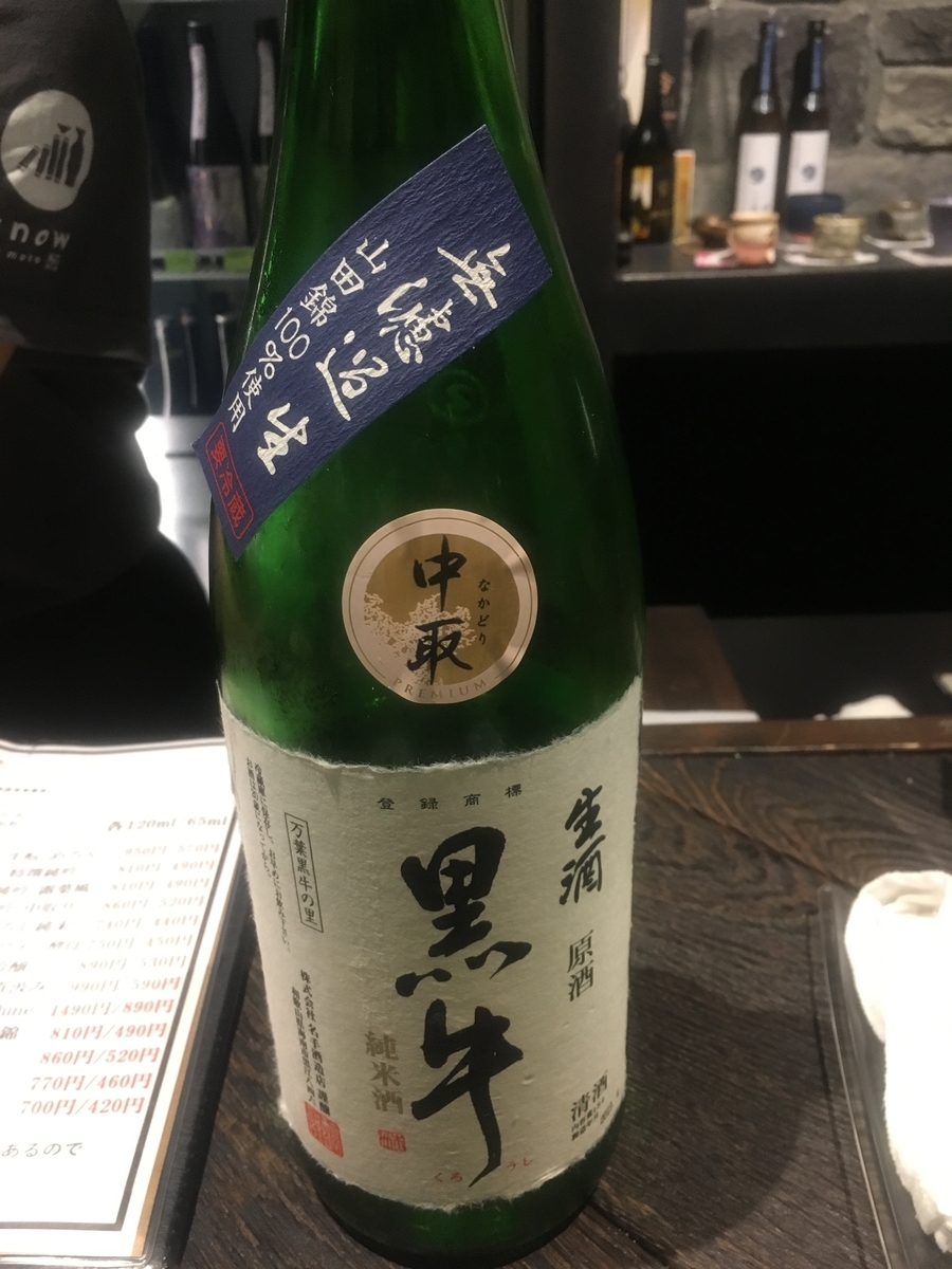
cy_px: 634
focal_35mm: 29
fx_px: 1063
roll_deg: +1.1
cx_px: 476
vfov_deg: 61.7
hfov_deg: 48.2
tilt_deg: -27.2
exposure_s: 1/24
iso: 200
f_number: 2.2
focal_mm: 4.15
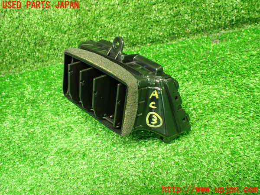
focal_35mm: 30
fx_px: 225
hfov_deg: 60.0
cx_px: 130
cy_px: 98
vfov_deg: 46.8
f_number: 2.3
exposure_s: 1/40
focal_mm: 5.4
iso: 800
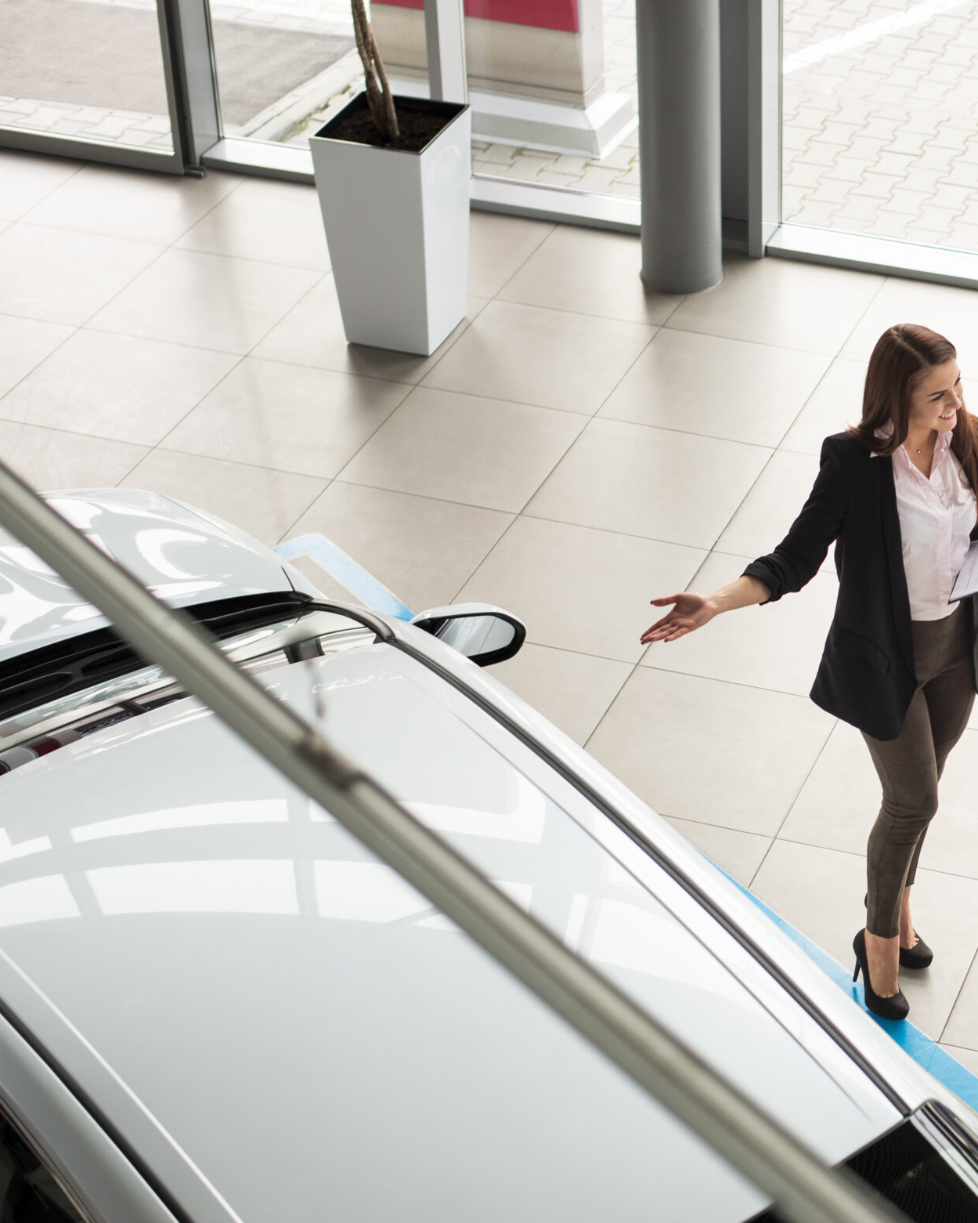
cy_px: 604
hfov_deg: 19.4
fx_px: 2786
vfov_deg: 24.7
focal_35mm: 77
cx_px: 967
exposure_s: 1/125
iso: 200
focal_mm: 50
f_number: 3.2
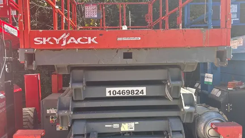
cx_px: 123
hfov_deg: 52.8
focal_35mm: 38
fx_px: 247
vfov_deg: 31.1
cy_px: 79
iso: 50
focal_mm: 5.7
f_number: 1.5
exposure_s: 1/866
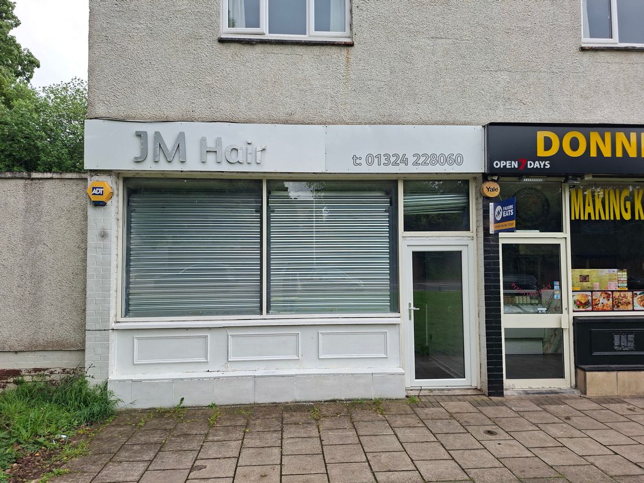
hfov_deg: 73.9
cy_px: 242
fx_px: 428
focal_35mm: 23
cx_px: 322
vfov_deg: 58.9
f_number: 1.8
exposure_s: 1/724
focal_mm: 5.54
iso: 50
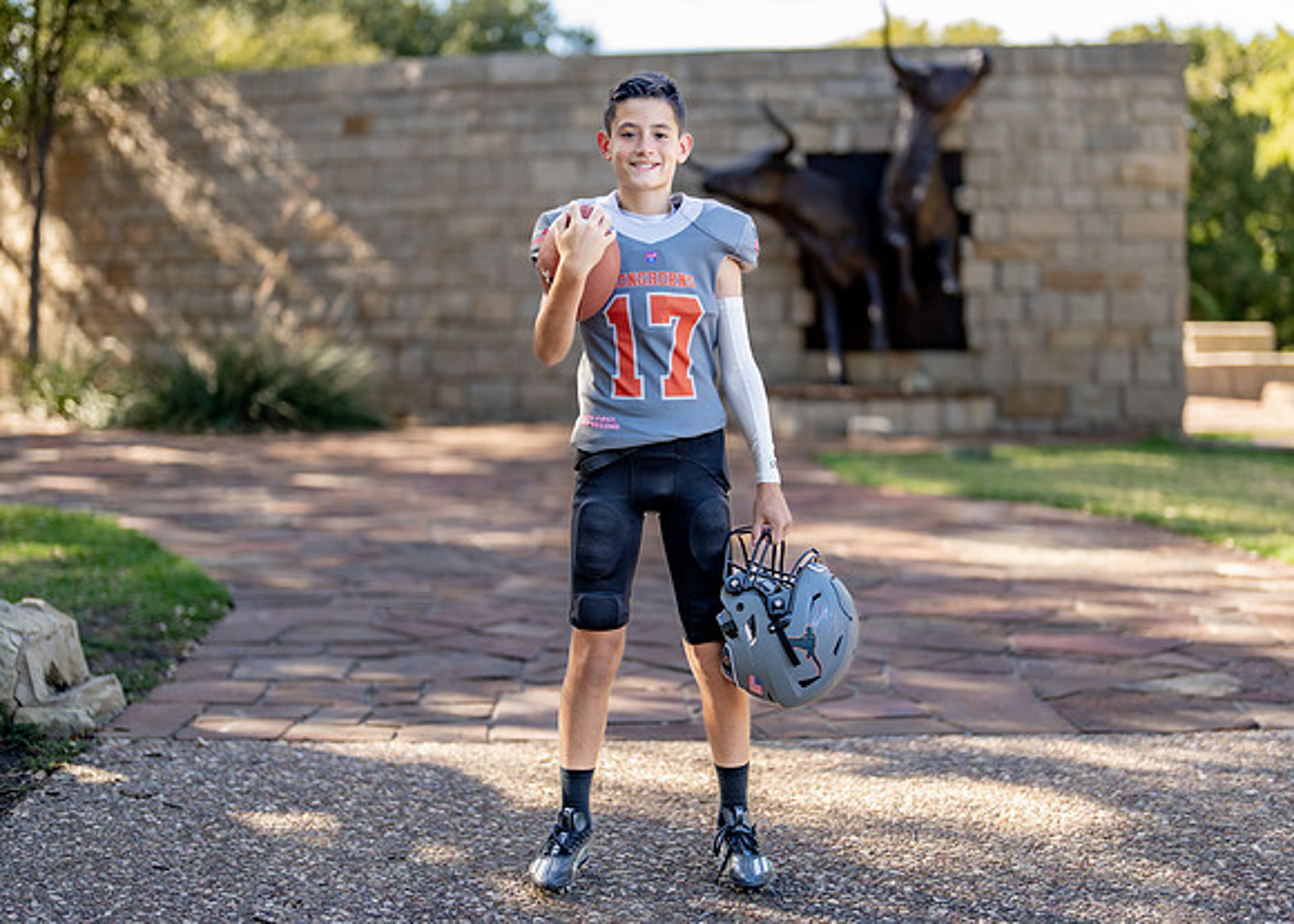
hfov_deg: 33.0
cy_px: 477
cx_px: 709
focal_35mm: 59
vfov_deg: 23.9
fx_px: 2180
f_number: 1.2
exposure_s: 1/1000
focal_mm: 50
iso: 100
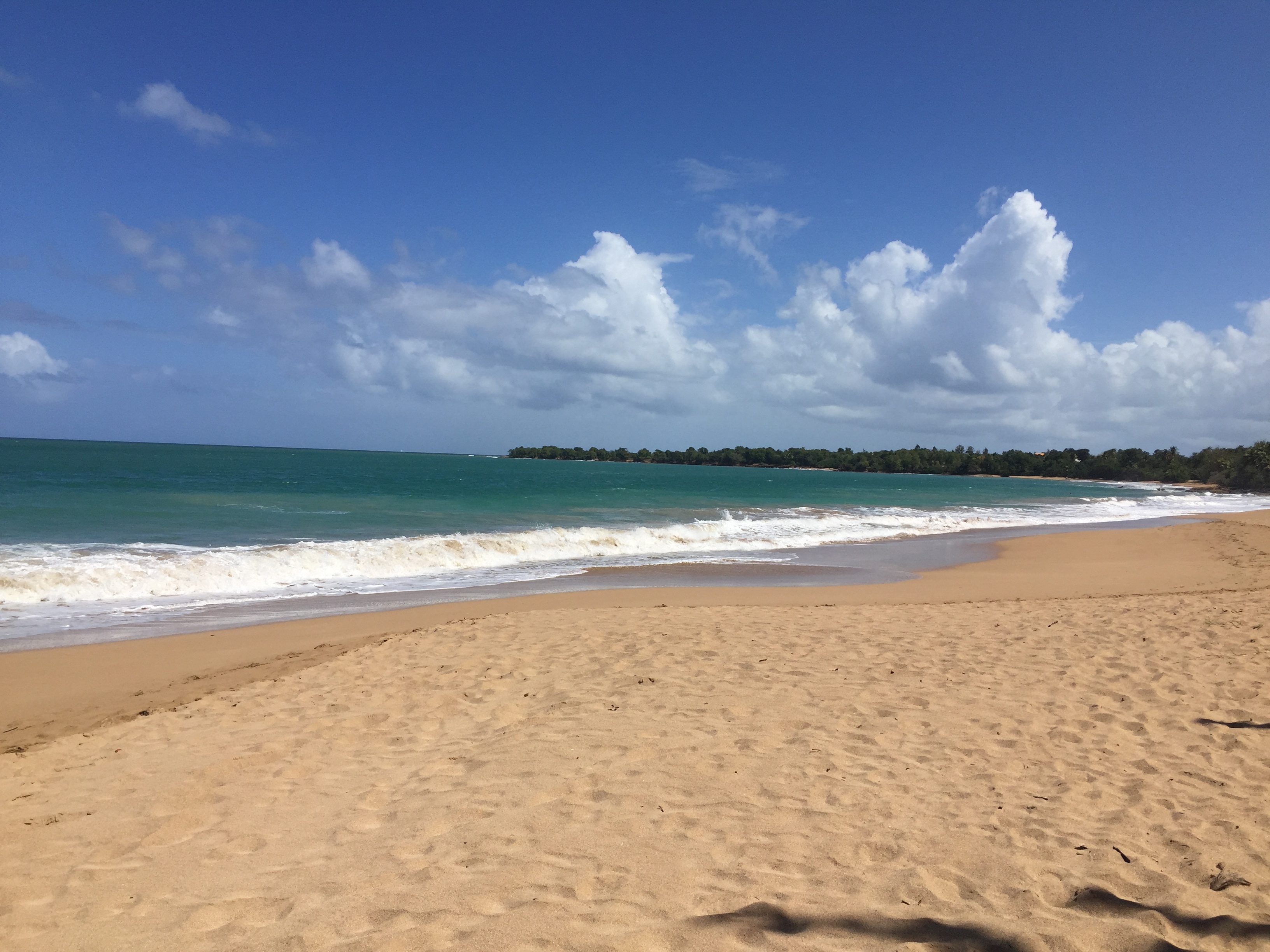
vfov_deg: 48.2
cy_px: 476
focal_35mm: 29
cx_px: 635
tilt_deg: -3.2
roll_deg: -3.3
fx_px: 1064
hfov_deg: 61.7
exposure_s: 1/4405
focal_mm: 4.15
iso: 32
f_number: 2.2
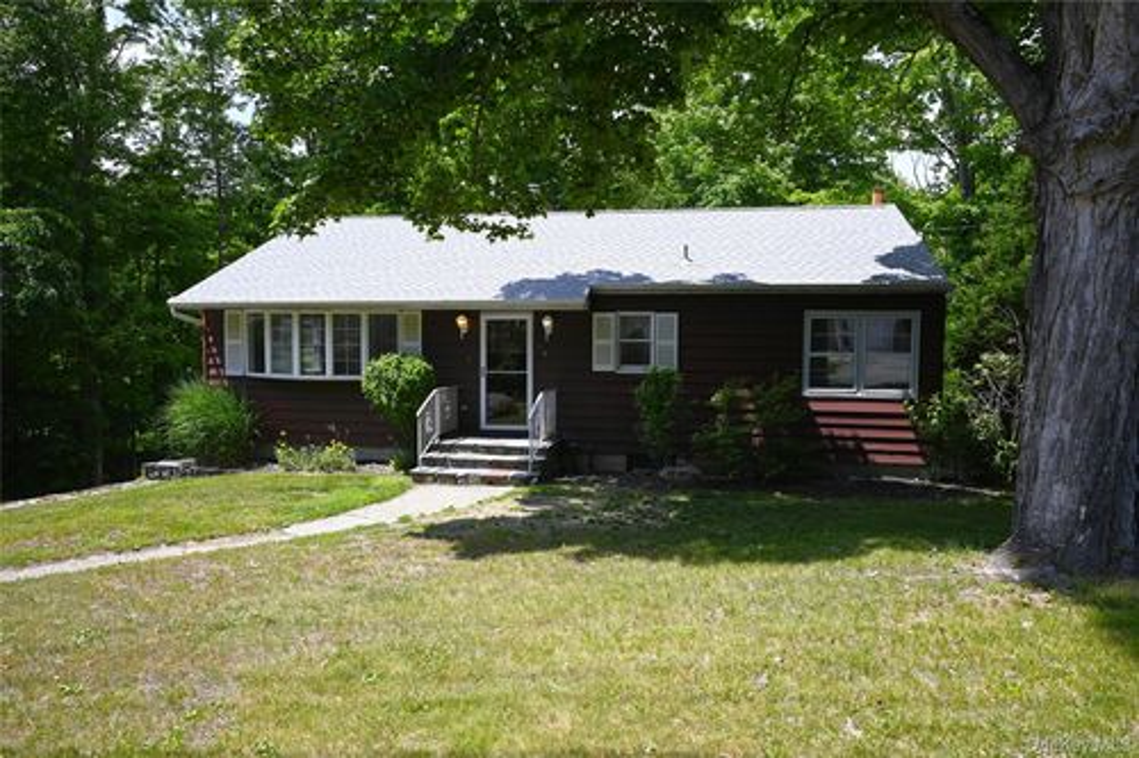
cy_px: 379
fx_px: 727
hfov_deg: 76.1
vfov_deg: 55.1
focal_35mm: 23
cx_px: 570
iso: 100
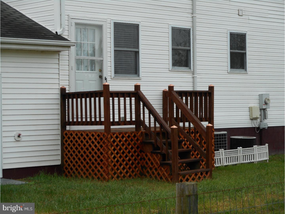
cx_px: 142
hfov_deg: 19.3
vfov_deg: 14.5
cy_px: 107
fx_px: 840
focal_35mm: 102
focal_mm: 18.2
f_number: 5.8
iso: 80
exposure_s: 1/160
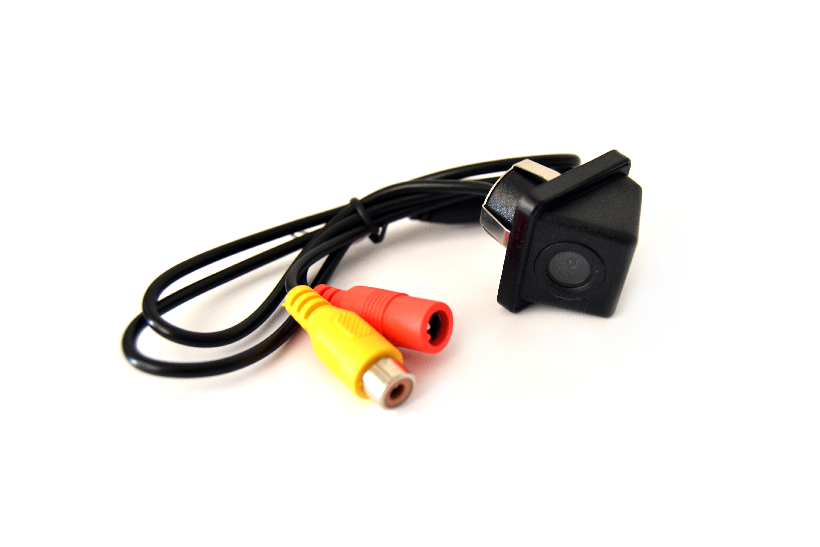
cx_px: 410
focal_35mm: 36
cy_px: 274
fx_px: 820
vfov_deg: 36.9
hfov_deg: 53.1
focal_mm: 24
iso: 800
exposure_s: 1/80
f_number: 4.5
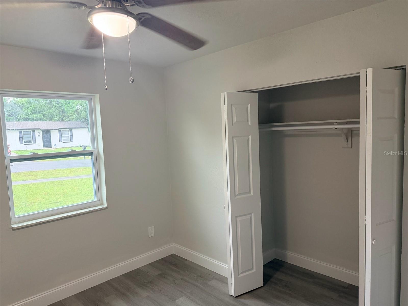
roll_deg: +2.5
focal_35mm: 24
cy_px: 153
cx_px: 204
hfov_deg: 71.6
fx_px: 283
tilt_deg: -4.1
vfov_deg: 56.8
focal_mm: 6.76
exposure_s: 1/120
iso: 320
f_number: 1.78
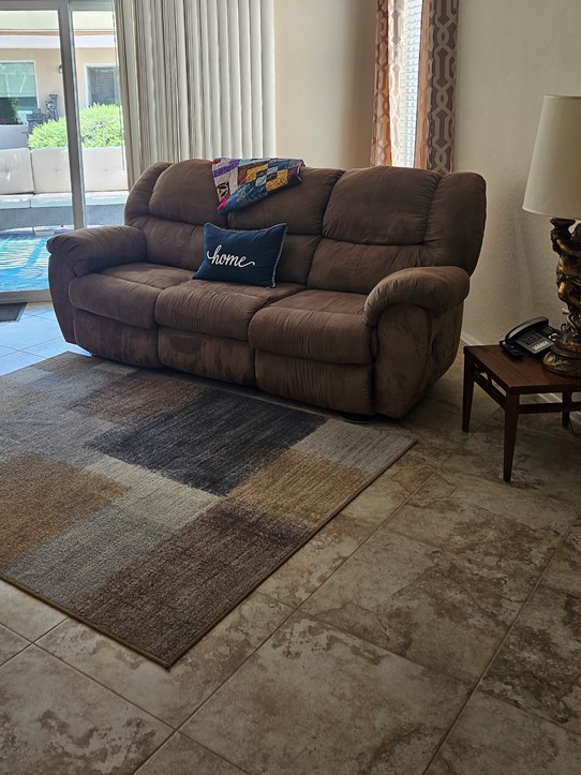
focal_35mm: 34
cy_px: 263
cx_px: 250
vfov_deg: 53.0
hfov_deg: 41.7
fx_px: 761
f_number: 1.8
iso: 50
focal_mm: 5
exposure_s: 1/60
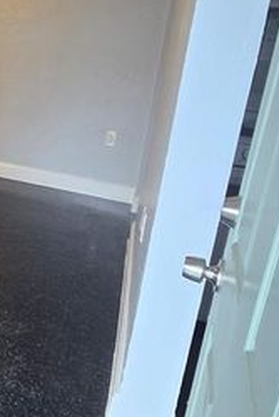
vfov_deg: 52.0
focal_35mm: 36
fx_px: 418
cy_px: 136
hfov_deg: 28.8
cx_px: -99
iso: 250
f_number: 2.2
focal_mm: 2.2
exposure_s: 1/100
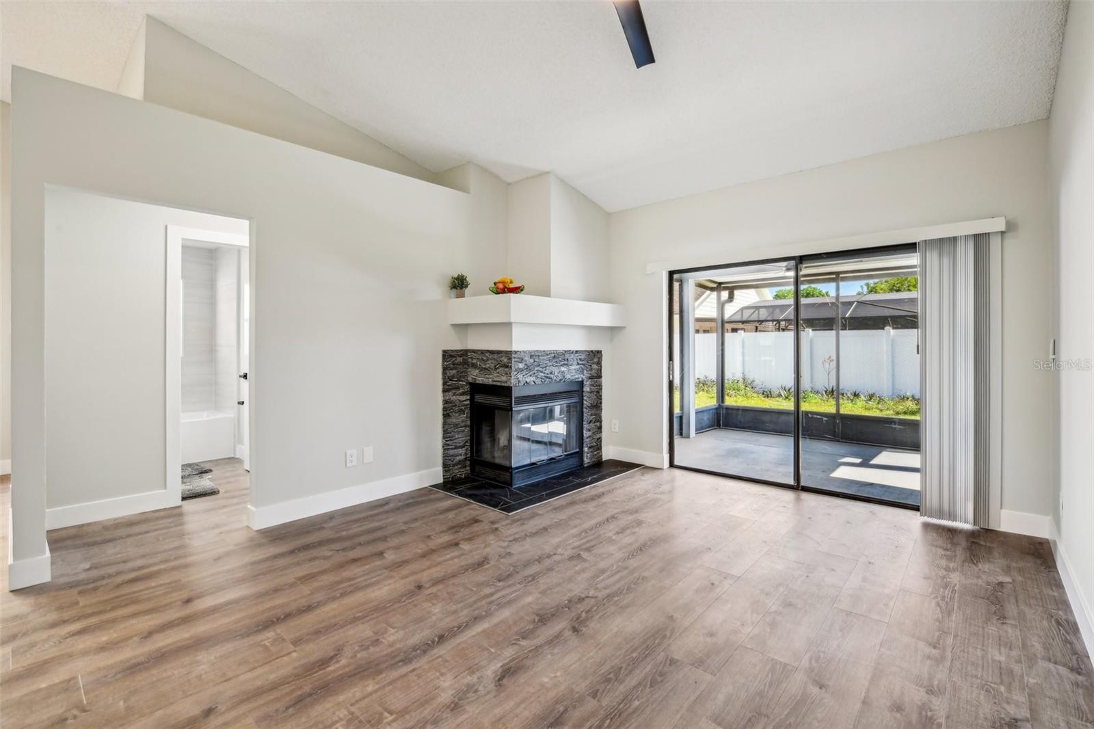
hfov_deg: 96.7
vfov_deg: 73.7
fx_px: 486
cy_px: 364
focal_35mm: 16
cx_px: 547
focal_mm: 16
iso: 400
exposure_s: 1/40
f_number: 8
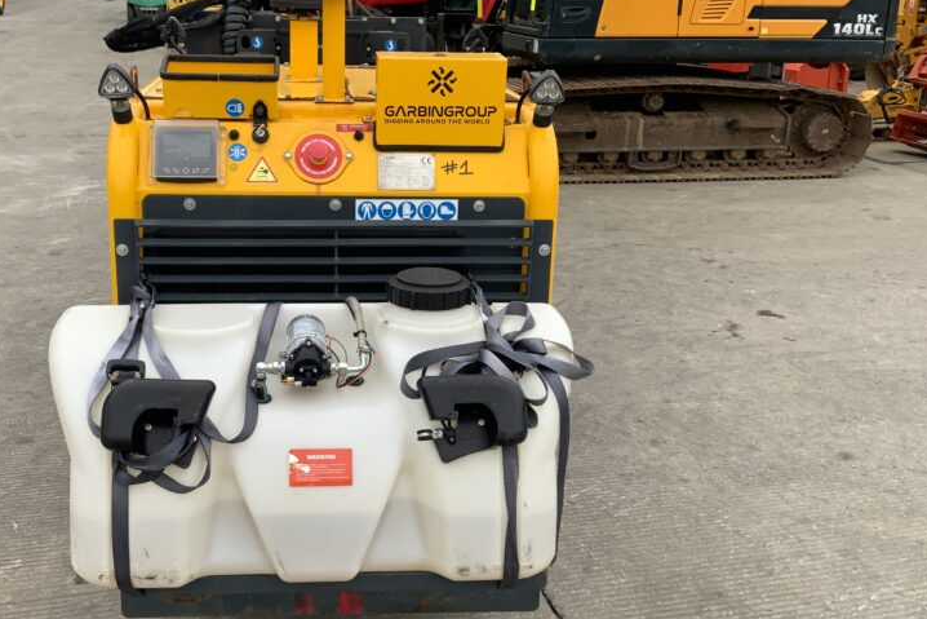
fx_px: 1107
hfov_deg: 45.2
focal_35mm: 43
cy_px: 289
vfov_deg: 31.2
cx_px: 367
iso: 16
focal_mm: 3
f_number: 1.8
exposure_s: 1/143
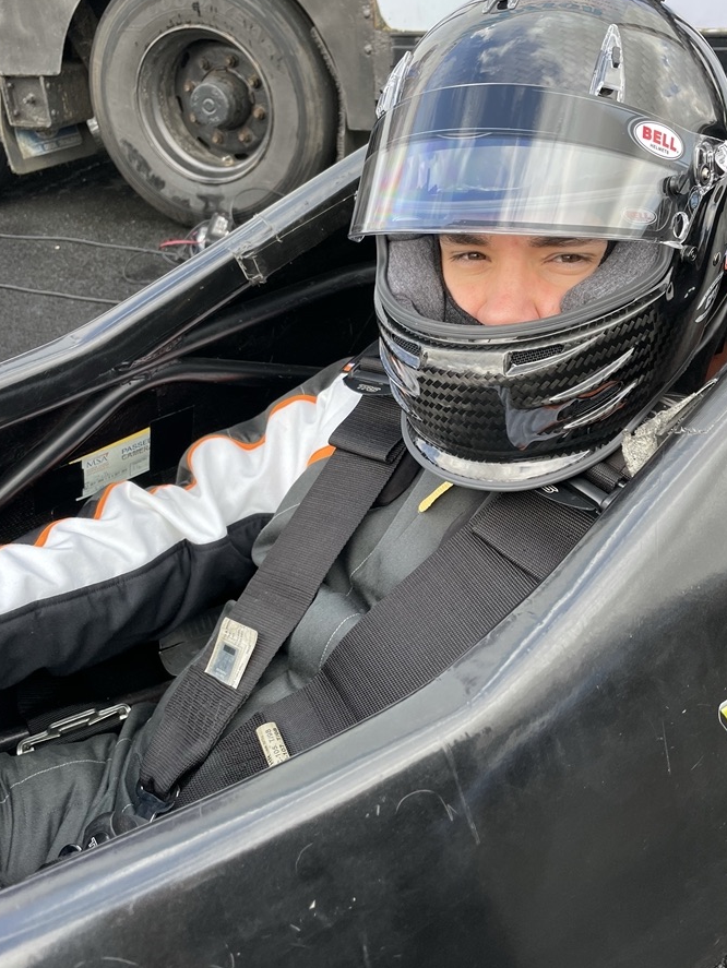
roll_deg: +1.6
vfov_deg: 59.7
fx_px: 839
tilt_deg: -31.7
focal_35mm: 30
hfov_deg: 46.8
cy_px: 422
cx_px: 392
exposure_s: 1/485
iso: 32
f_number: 1.6
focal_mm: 4.2
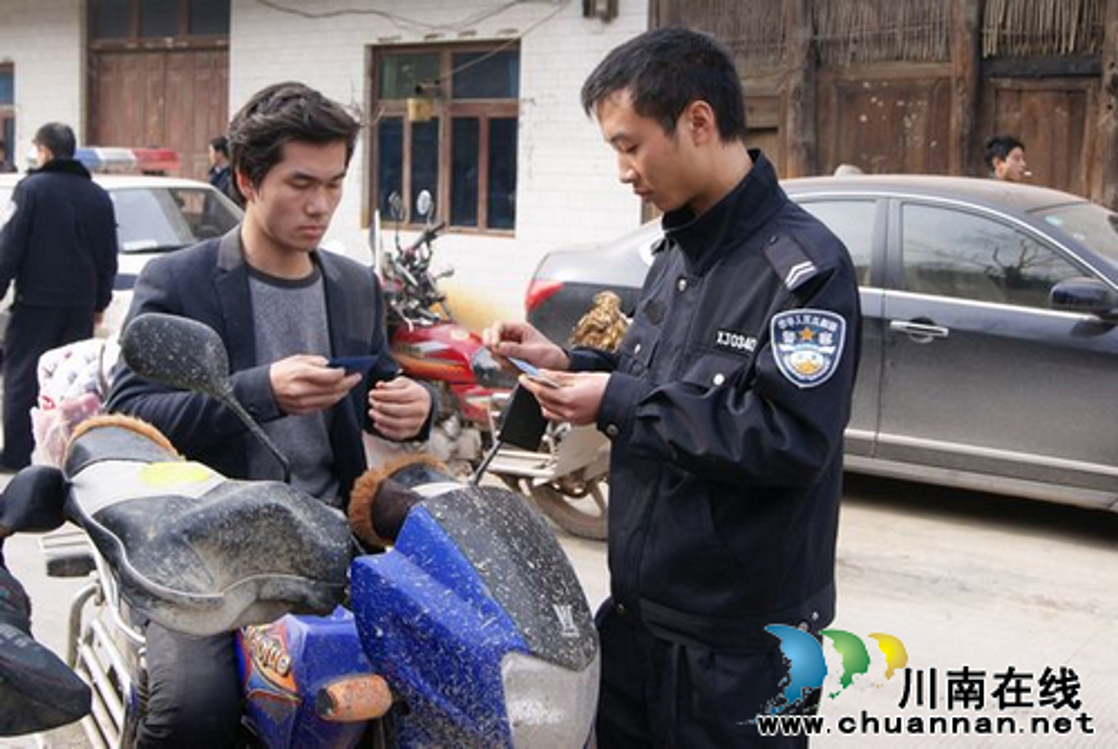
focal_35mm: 42
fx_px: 1306
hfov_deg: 46.3
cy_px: 374
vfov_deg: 32.0
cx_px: 559
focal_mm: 28
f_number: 6.3
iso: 100
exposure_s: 1/125
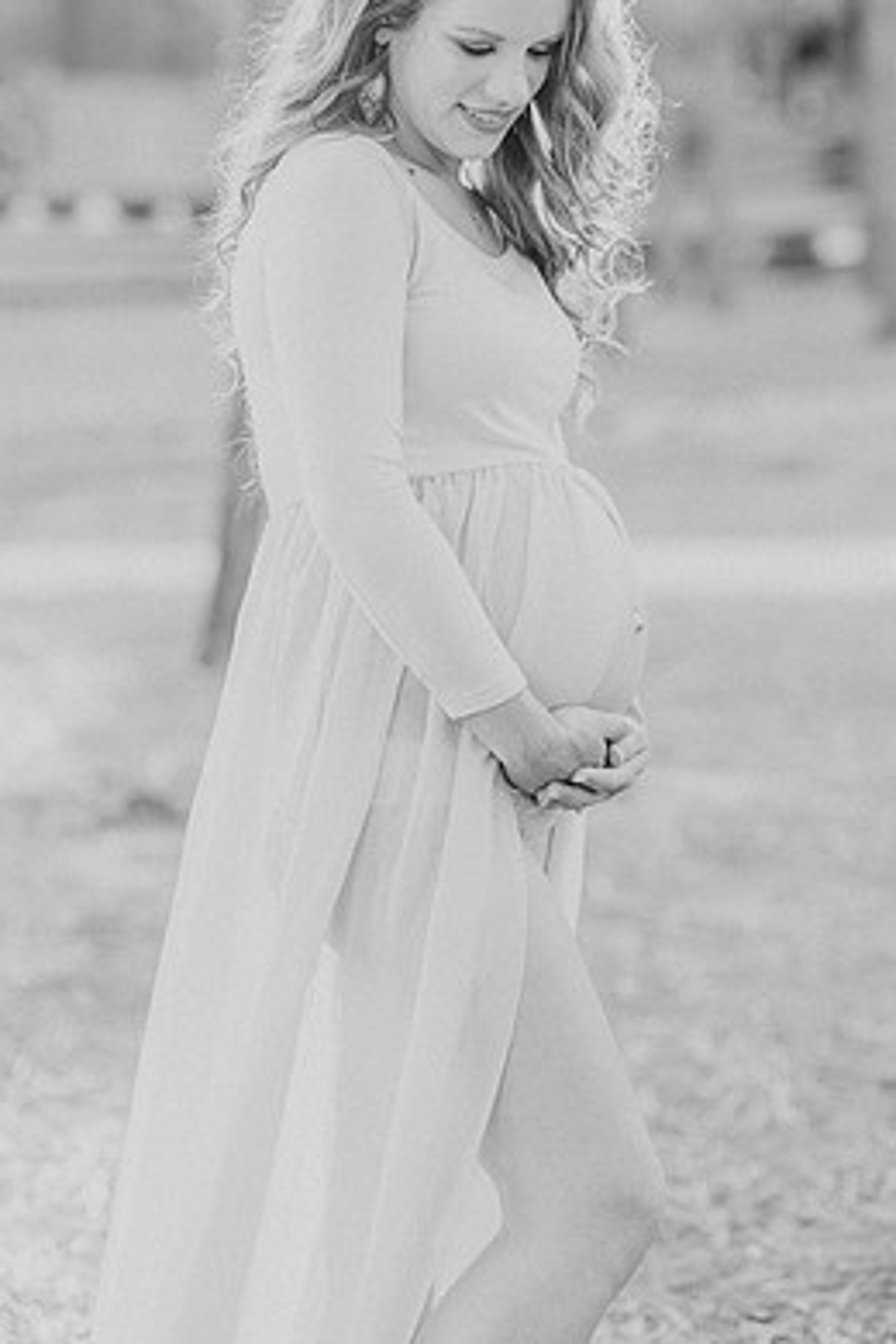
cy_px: 582
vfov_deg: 20.8
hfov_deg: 14.0
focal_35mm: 98
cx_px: 507
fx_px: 3658
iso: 160
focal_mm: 85
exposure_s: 1/200
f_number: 2.5
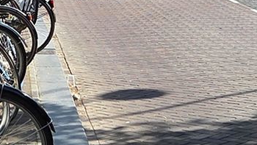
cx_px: 52
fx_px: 975
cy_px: -80
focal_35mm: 143
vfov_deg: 8.3
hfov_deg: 14.9
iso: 80
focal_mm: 5.4
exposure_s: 1/3707
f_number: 1.8
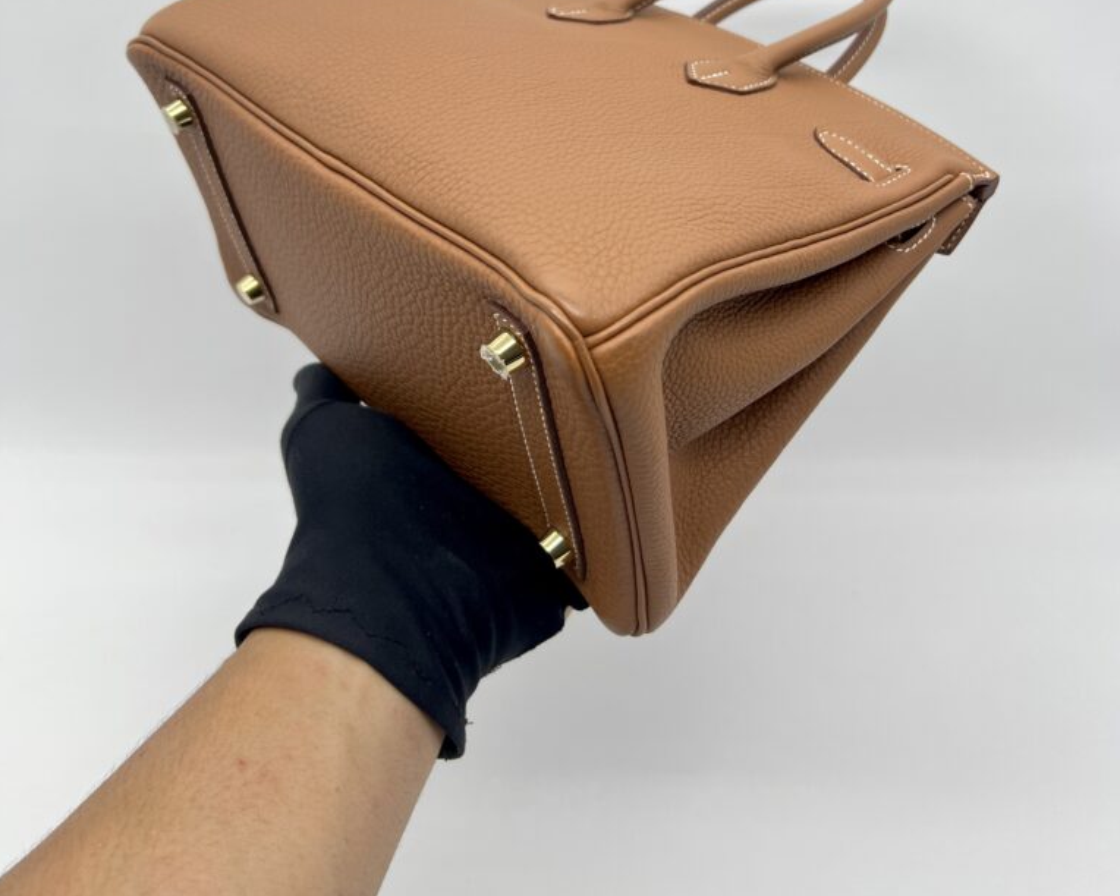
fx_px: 1127
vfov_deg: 42.2
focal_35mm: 34
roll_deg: +0.5
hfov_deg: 52.8
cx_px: 559
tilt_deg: -25.3
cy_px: 242
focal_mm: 5.7
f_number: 1.5
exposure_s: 1/100
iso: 32
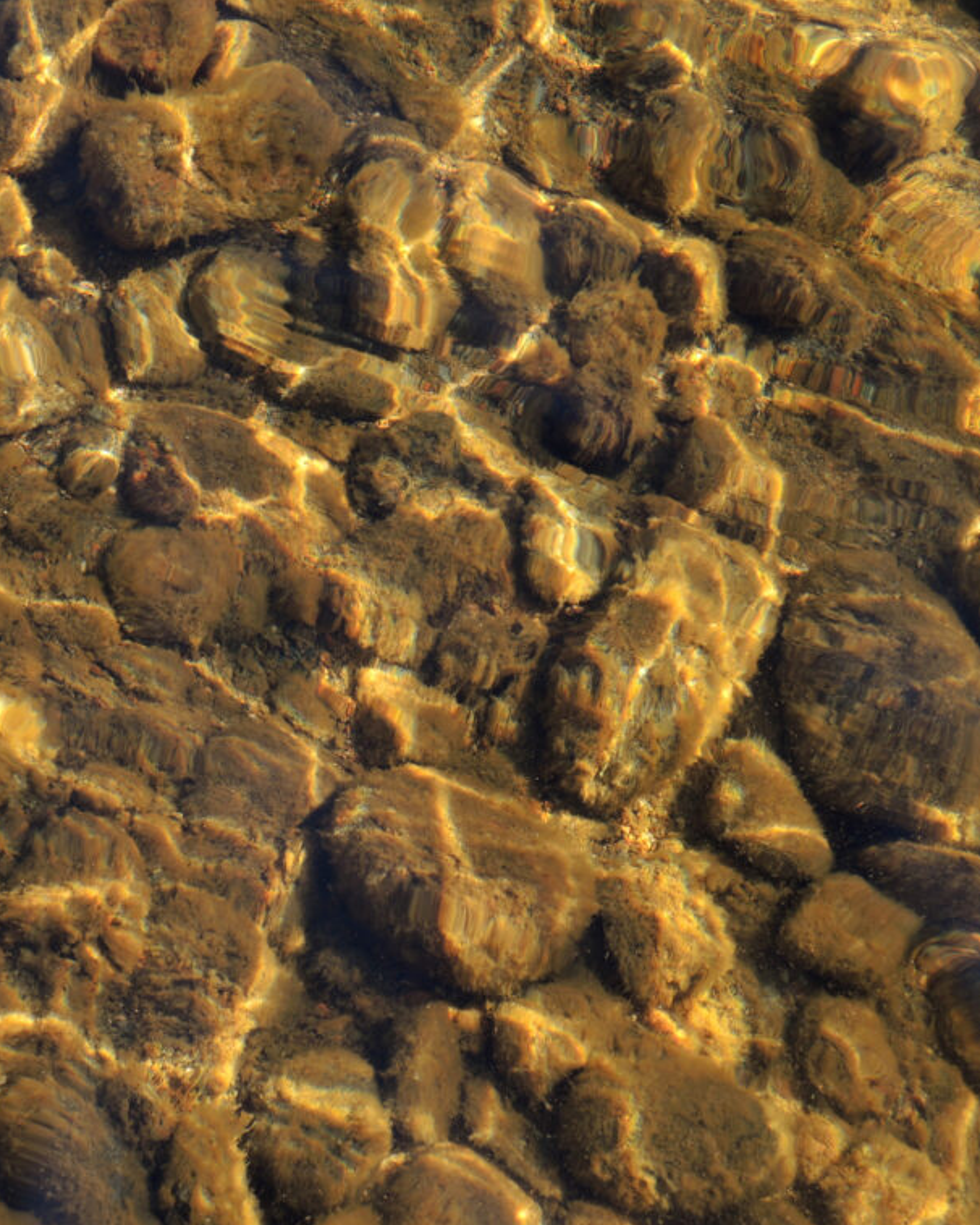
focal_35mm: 66
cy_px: 620
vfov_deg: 28.7
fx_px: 2392
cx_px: 254
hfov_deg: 22.9
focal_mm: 11
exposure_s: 1/320
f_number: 2.8
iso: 80
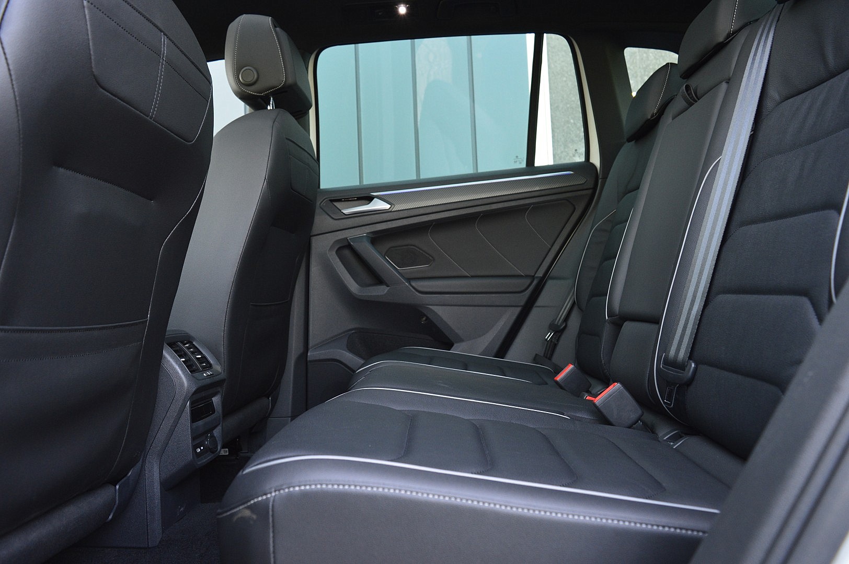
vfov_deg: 47.9
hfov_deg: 67.4
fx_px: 636
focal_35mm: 27
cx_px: 424
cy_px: 282
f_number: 5
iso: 800
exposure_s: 1/60
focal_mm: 18
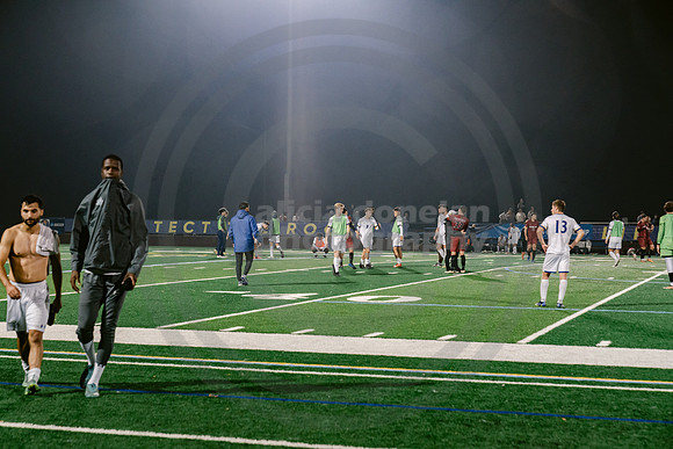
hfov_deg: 28.8
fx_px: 1309
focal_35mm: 70
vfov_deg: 19.5
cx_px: 336
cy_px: 225
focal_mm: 70
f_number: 4.5
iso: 2500
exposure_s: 1/200
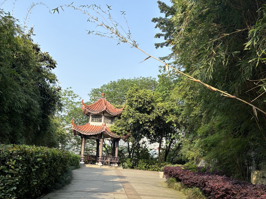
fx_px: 269
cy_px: 157
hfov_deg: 52.6
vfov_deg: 39.2
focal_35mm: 35
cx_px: 134
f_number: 1.6
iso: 50
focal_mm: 5.96
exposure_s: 1/1103
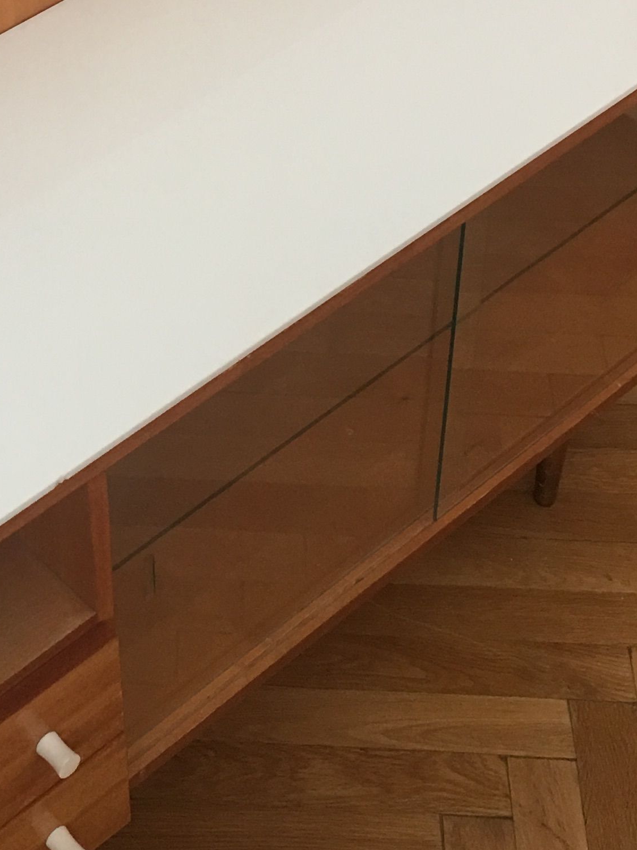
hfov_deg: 18.4
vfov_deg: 24.3
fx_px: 1914
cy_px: 90
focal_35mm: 78
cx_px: -11
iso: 64
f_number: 2.2
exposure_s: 1/17
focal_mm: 4.15
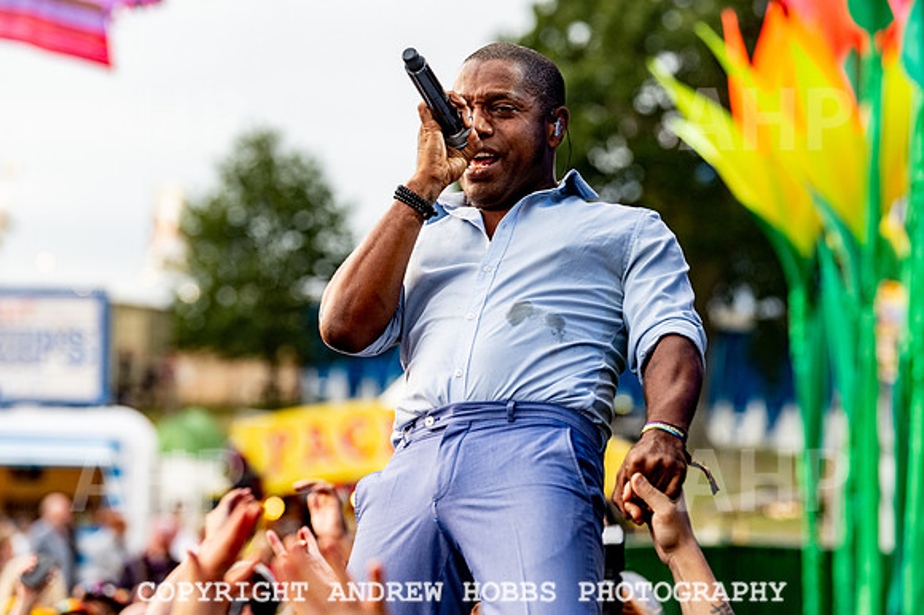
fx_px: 3848
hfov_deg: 13.7
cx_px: 462
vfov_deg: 9.1
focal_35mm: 150
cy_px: 308
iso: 800
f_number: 4.5
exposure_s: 1/500
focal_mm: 150
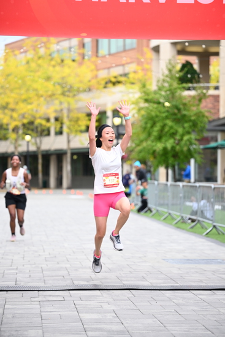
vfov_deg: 18.6
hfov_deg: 12.5
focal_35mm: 110
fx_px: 1031
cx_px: 112
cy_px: 168
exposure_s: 1/1600
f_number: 2.8
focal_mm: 110
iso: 640
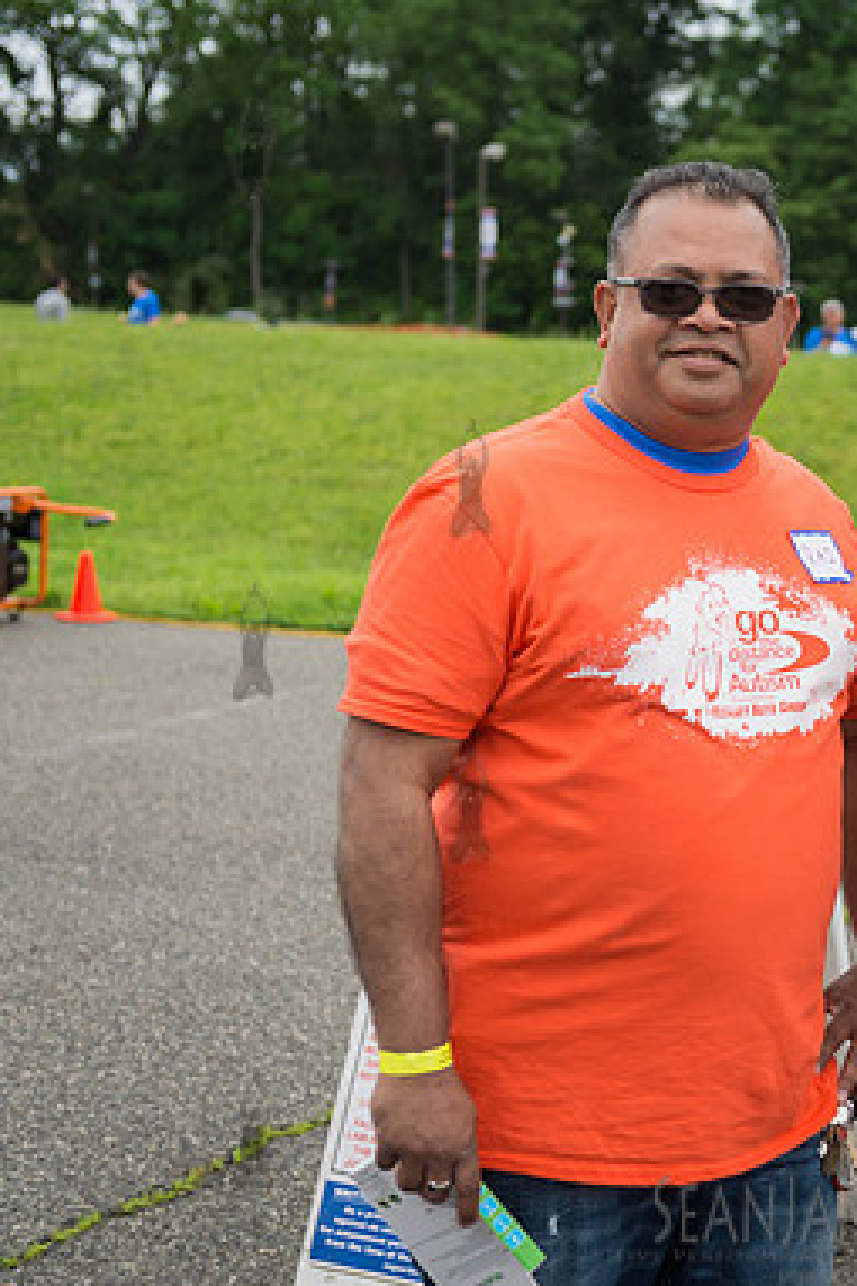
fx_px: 2607
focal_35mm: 73
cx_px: 904
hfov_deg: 18.1
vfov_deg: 27.7
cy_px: 640
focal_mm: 48
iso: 200
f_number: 3.5
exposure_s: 1/800
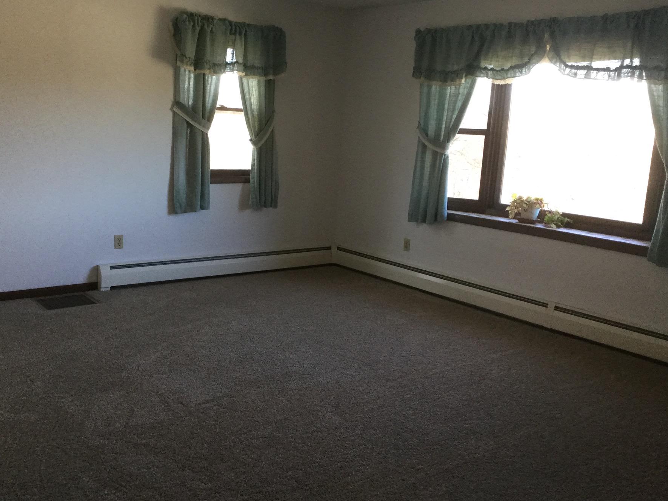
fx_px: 695
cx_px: 296
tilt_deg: -10.1
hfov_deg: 51.2
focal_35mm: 36
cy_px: 241
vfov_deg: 39.7
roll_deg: -2.1
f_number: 2.4
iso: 40
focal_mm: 3.3
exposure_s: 1/30
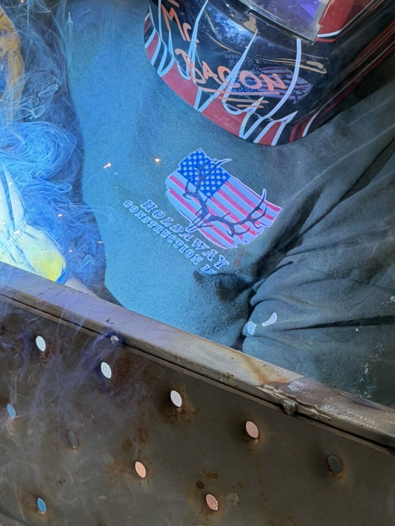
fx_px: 1673
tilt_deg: -12.4
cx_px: 89
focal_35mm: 110
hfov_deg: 13.4
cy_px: 87
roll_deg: -2.3
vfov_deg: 17.7
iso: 64
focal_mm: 6.76
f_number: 1.78
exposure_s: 1/192
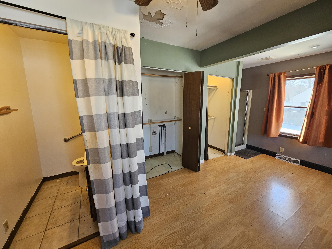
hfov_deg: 106.2
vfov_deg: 89.9
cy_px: 124
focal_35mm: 13
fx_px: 125
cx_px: 166
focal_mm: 2.2
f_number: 2.2
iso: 125
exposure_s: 1/60
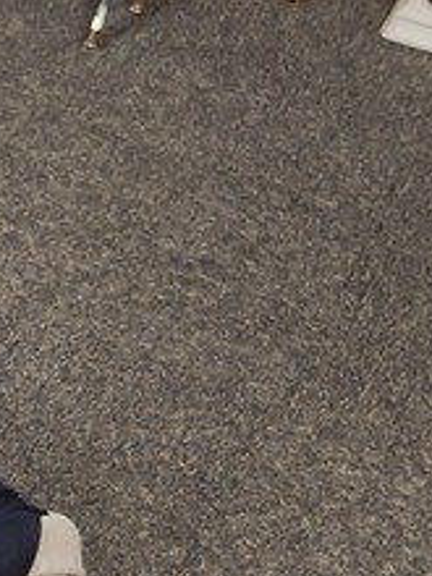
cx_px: -419
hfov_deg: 12.3
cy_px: 374
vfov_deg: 18.3
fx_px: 1780
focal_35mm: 107
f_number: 1.8
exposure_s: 1/120
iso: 250
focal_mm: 5.4
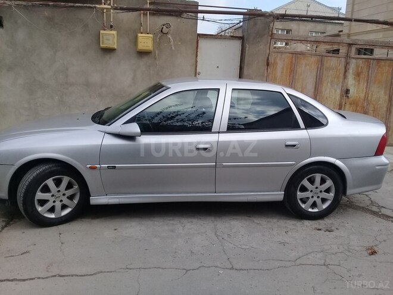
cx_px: 196
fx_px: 352
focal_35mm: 31
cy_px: 148
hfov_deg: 58.4
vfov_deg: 45.4
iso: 50
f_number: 2.2
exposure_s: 1/696
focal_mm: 3.3
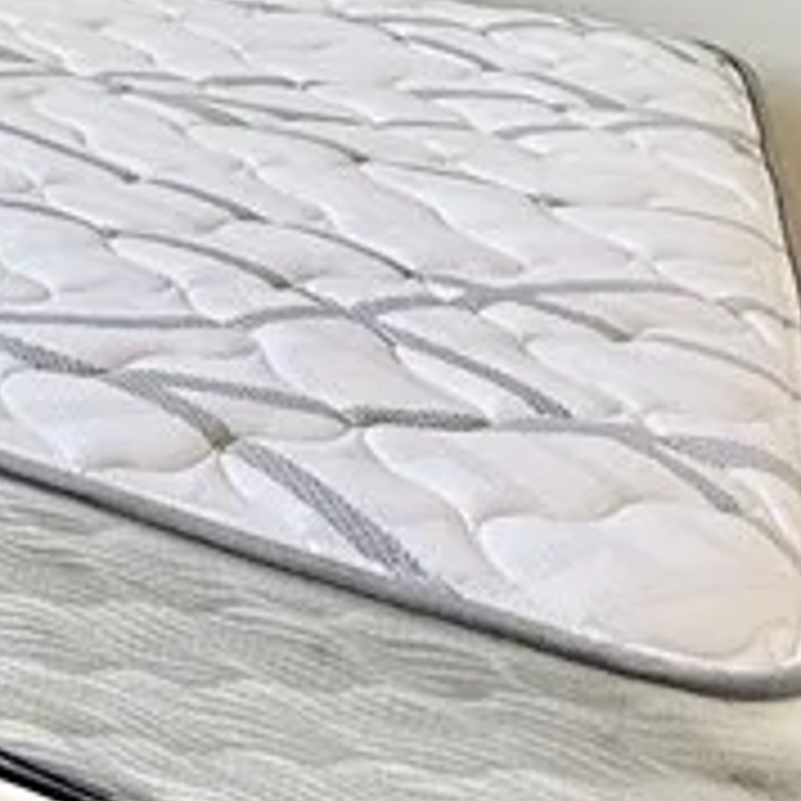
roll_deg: +0.6
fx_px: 1859
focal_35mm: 71
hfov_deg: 19.1
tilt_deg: -2.7
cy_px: -500
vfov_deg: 19.9
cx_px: -598
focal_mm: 2.22
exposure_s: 1/120
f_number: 2.2
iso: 125
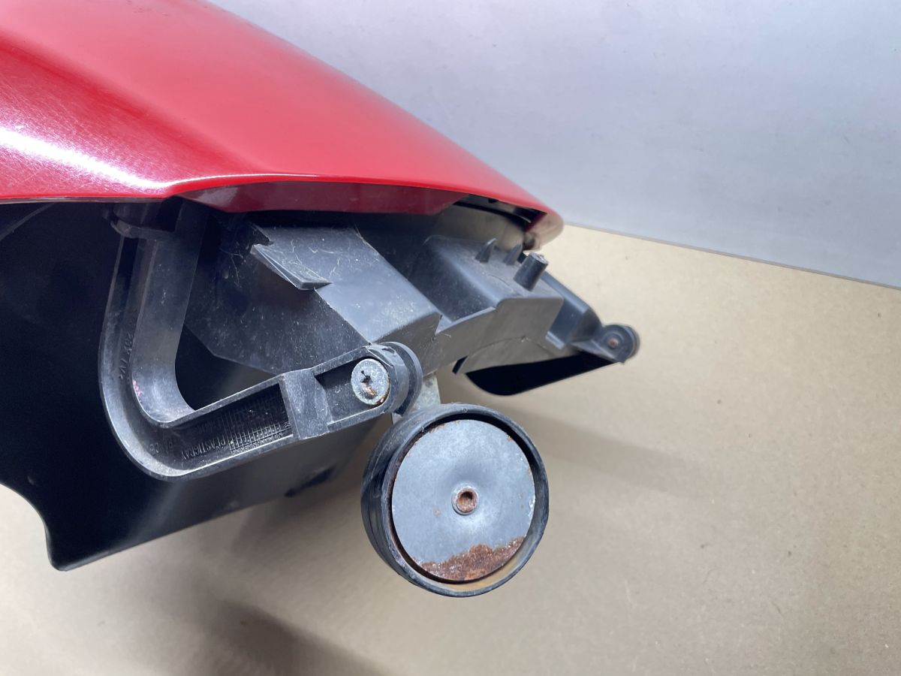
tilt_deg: -54.4
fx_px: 677
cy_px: 338
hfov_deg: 67.3
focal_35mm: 26
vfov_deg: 53.1
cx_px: 450
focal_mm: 4.2
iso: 125
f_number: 1.6
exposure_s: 1/50
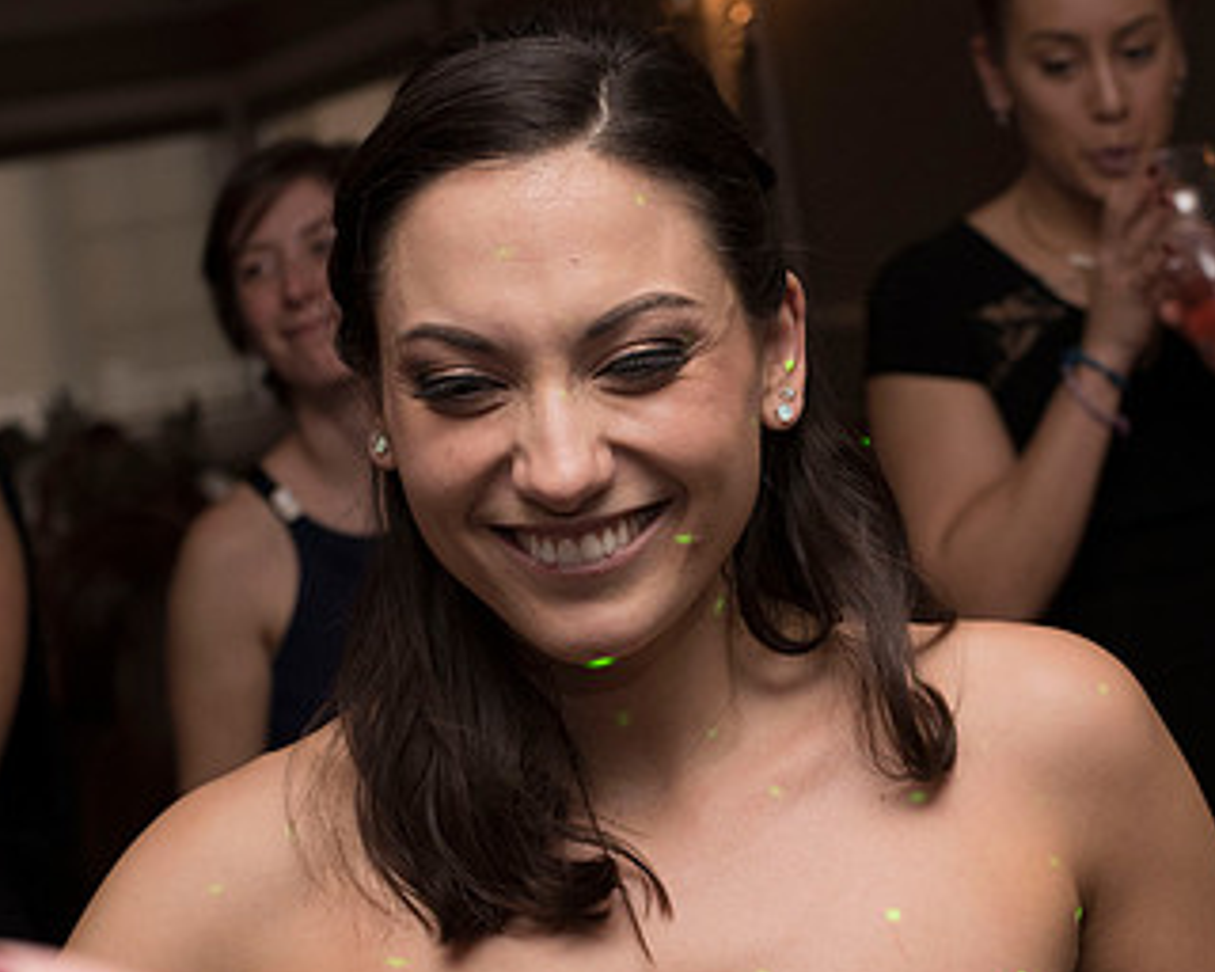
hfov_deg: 22.4
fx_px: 3057
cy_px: 670
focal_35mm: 85
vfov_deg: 18.0
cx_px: 756
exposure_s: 1/200
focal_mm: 50
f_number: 6.3
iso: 2000
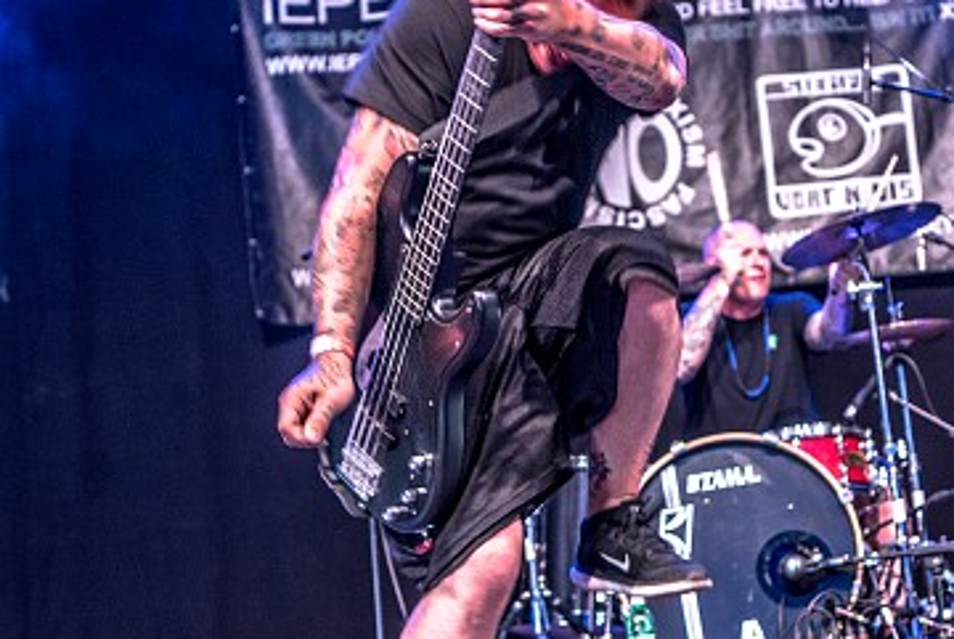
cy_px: 346
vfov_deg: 14.3
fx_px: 2547
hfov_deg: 21.2
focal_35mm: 96
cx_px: 588
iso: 640
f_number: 2.8
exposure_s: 1/100
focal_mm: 48
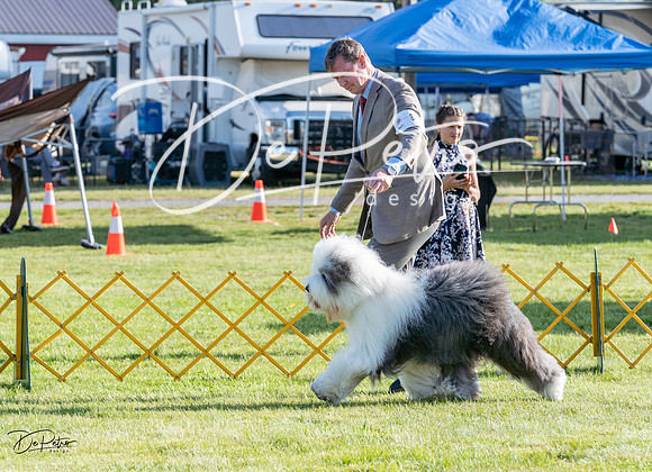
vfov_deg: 8.2
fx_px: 3312
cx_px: 306
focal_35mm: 178
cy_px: 270
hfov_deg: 11.2
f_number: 6.3
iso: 500
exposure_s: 1/1250
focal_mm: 147
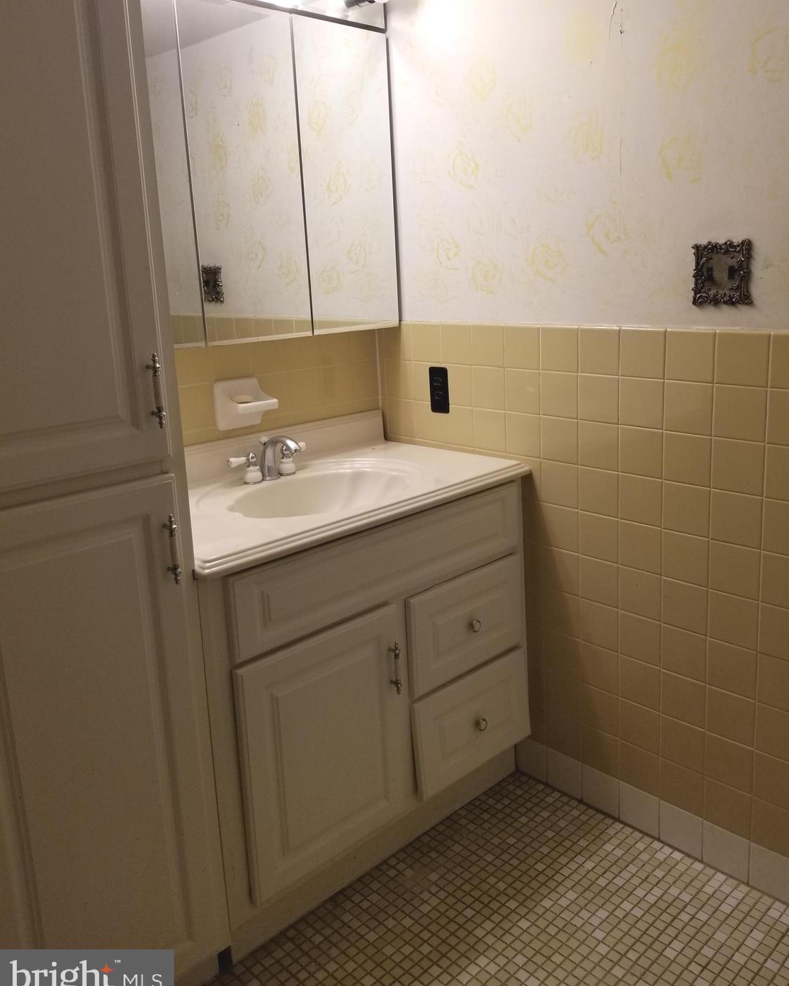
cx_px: 405
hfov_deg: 51.5
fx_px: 817
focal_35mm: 28
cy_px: 463
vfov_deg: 62.2
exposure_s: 1/174
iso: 50
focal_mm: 4.25
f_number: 1.7
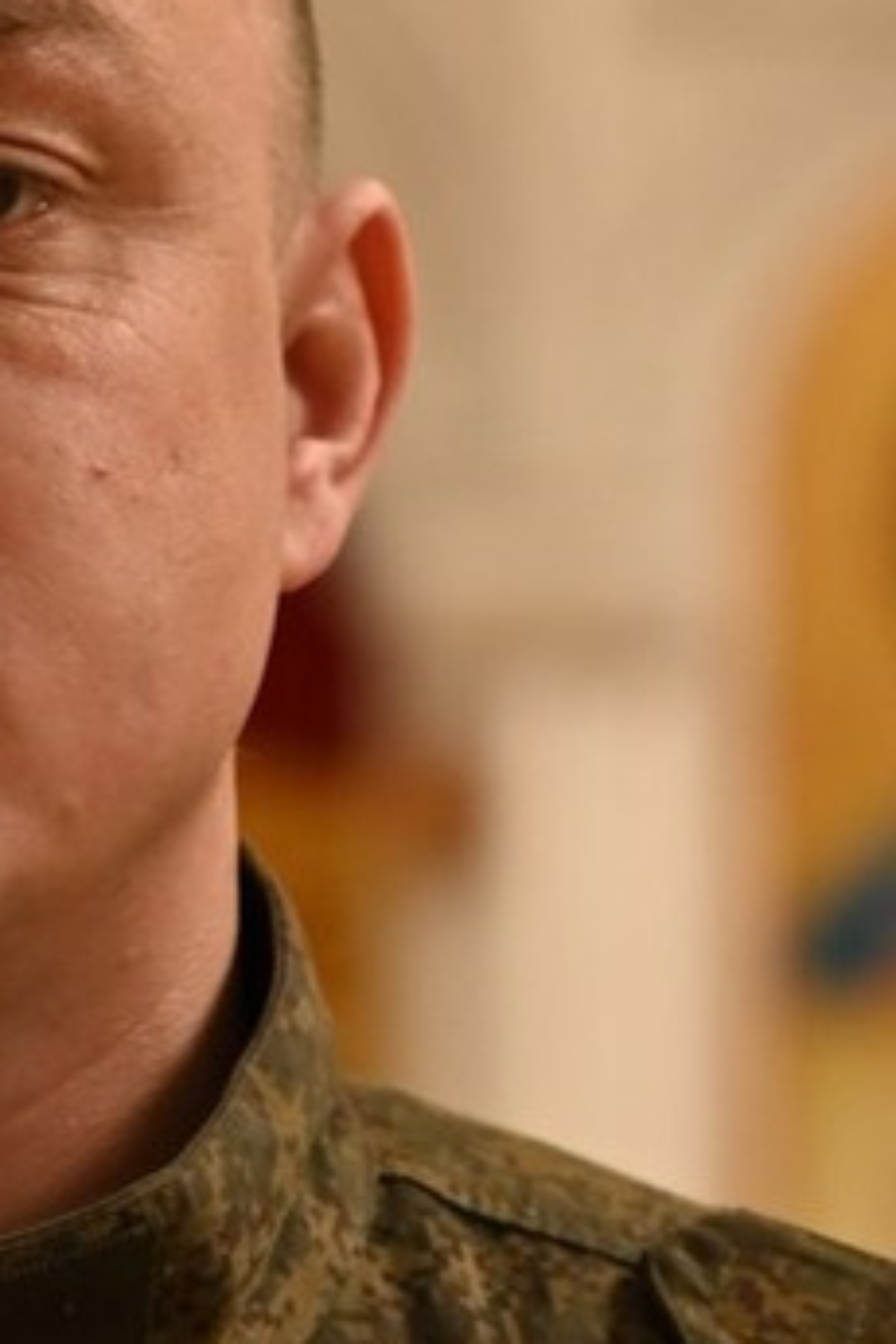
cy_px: 1036
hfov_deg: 4.9
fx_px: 10378
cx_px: -164
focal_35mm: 278
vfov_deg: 7.4
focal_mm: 50
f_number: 2.2
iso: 640
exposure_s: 1/200
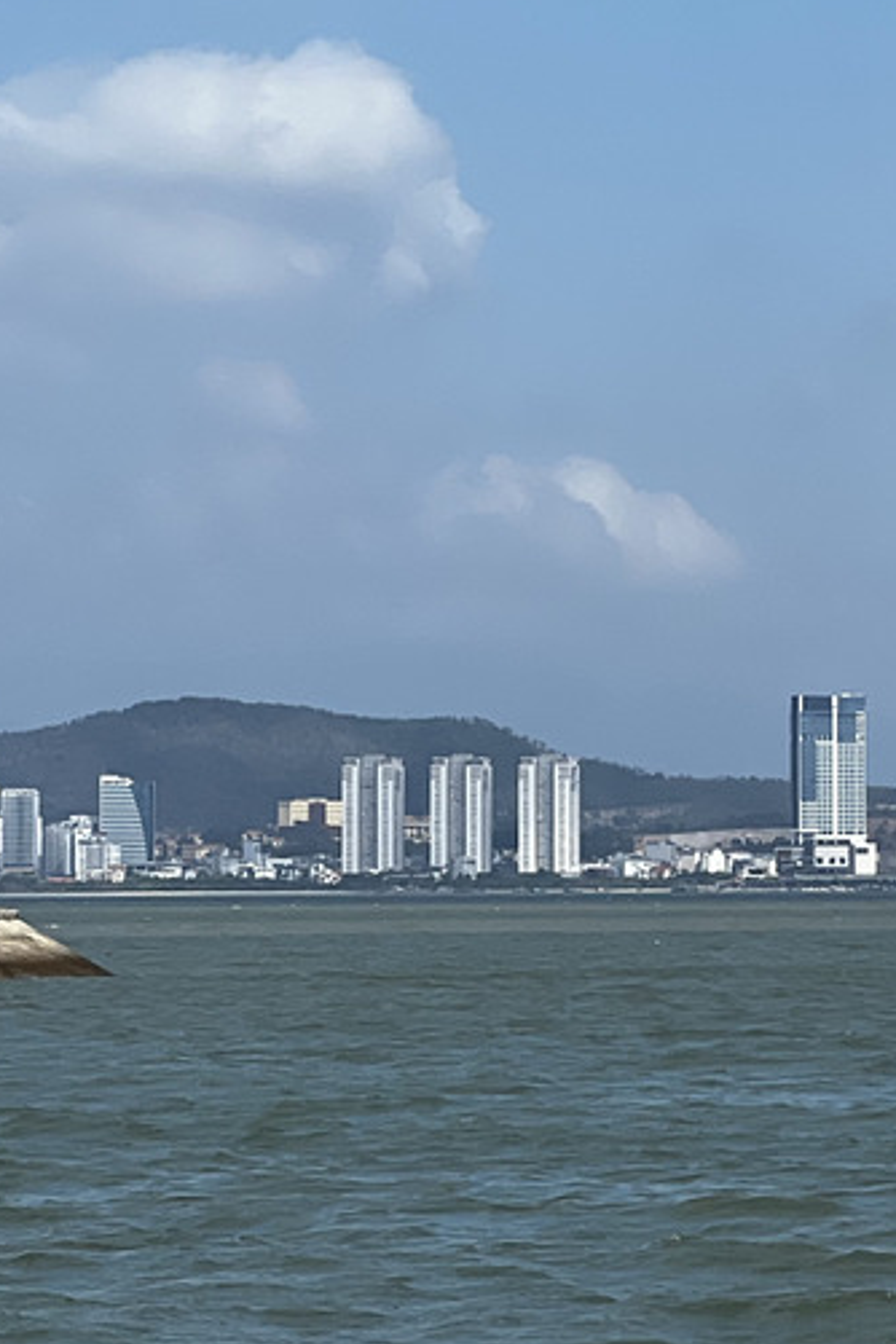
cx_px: 1400
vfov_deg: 10.7
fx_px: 7167
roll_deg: +0.2
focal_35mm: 192
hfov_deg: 7.0
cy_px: 735
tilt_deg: +1.8
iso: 32
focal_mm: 9
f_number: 2.8
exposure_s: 1/1193
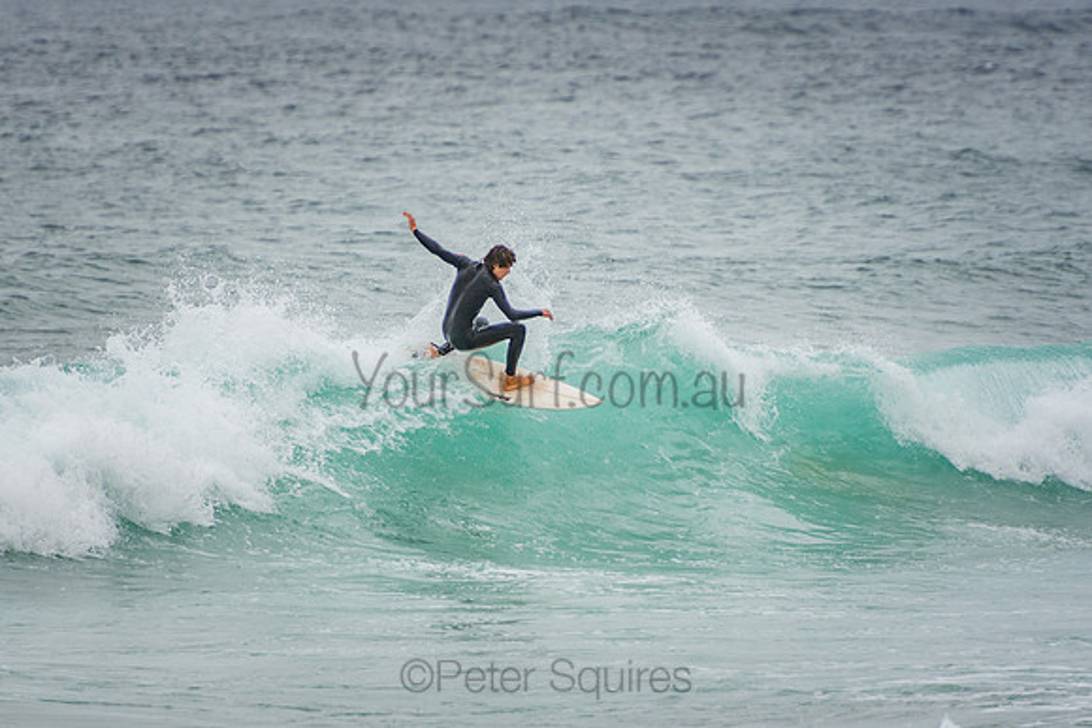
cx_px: 556
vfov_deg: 2.3
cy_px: 357
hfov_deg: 3.4
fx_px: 18505
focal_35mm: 610
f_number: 5.6
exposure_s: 1/1600
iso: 280
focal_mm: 390
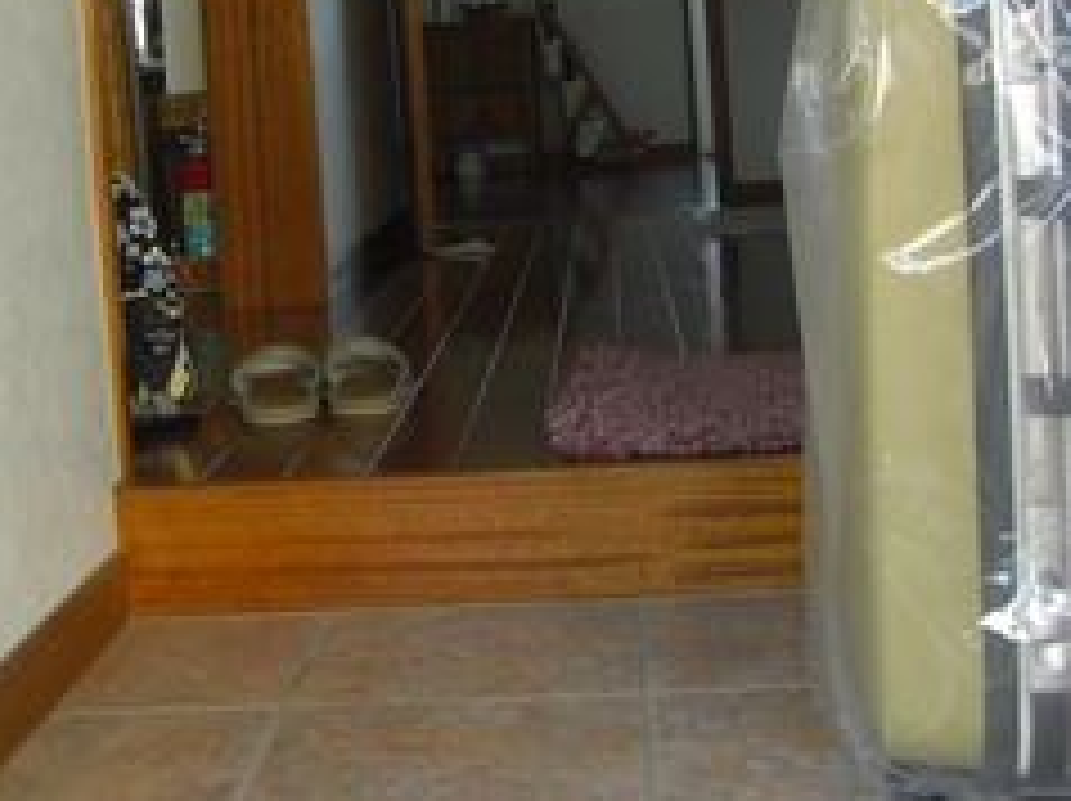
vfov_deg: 22.6
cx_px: 387
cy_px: 180
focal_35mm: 64
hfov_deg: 30.1
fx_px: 1978
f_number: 3.4
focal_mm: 6.3
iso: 200
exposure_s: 1/125
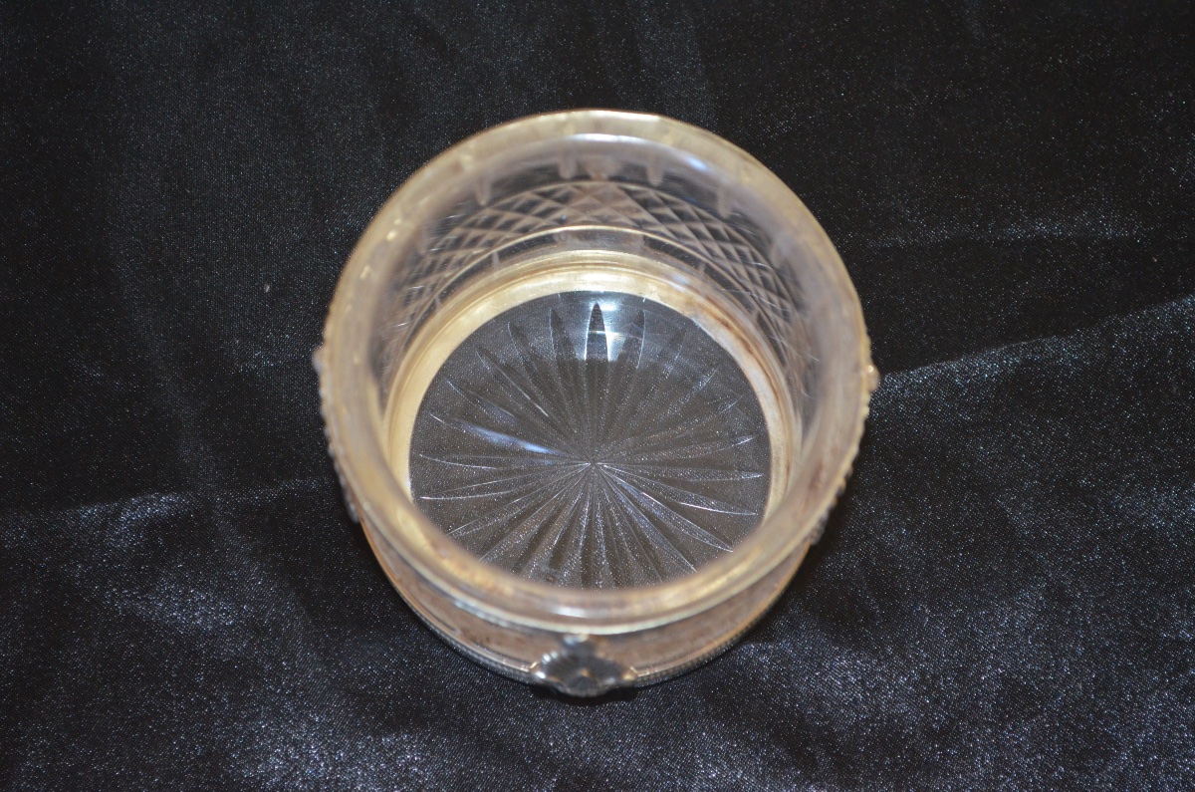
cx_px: 598
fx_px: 2733
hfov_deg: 24.7
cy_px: 396
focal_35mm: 82
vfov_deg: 16.5
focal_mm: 55
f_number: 5.6
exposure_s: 1/30
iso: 2200
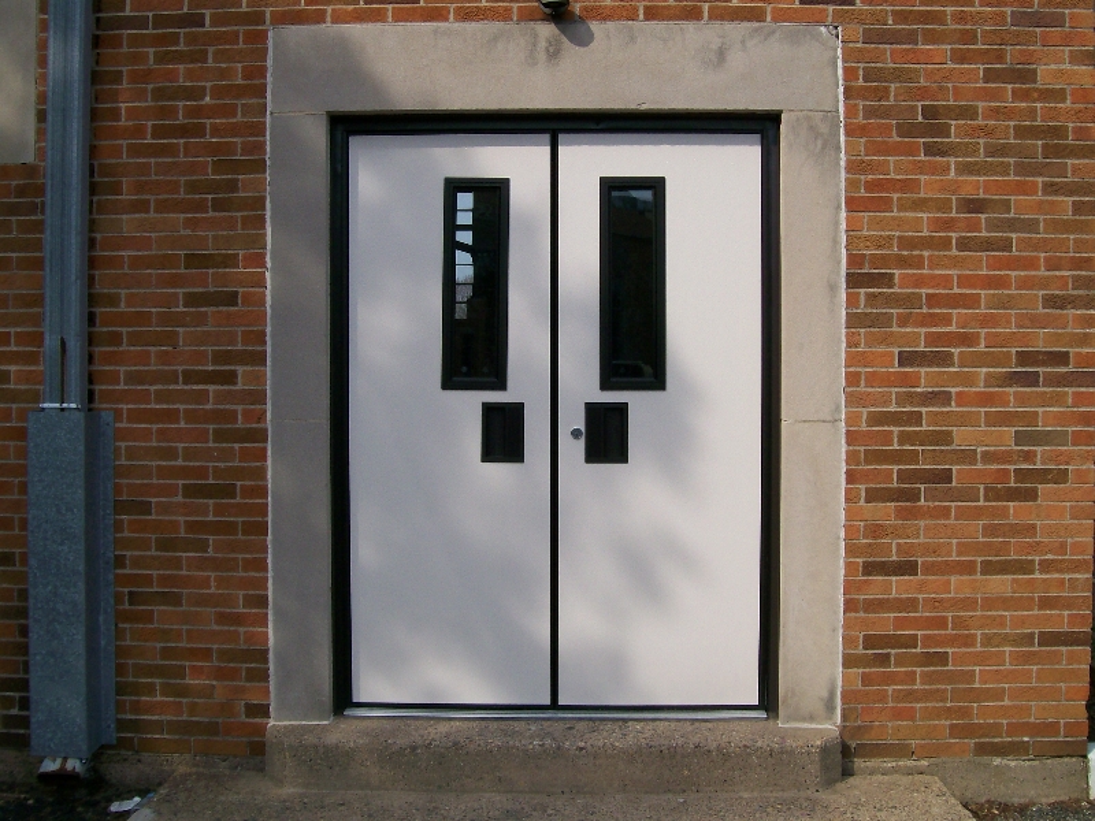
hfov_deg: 51.4
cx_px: 548
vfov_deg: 39.7
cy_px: 410
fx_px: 1139
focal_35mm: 36
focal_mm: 6
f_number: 4.8
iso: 80
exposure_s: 1/667
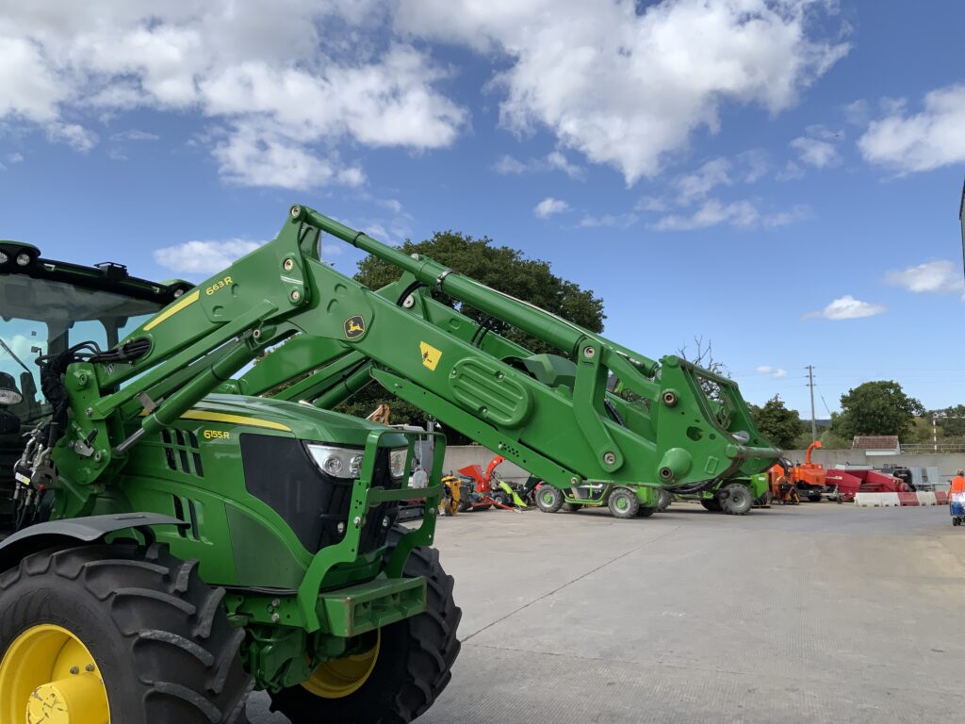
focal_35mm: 29
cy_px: 362
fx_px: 808
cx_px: 482
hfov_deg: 61.7
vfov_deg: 48.2
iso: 16
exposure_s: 1/1848
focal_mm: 3
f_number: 1.8
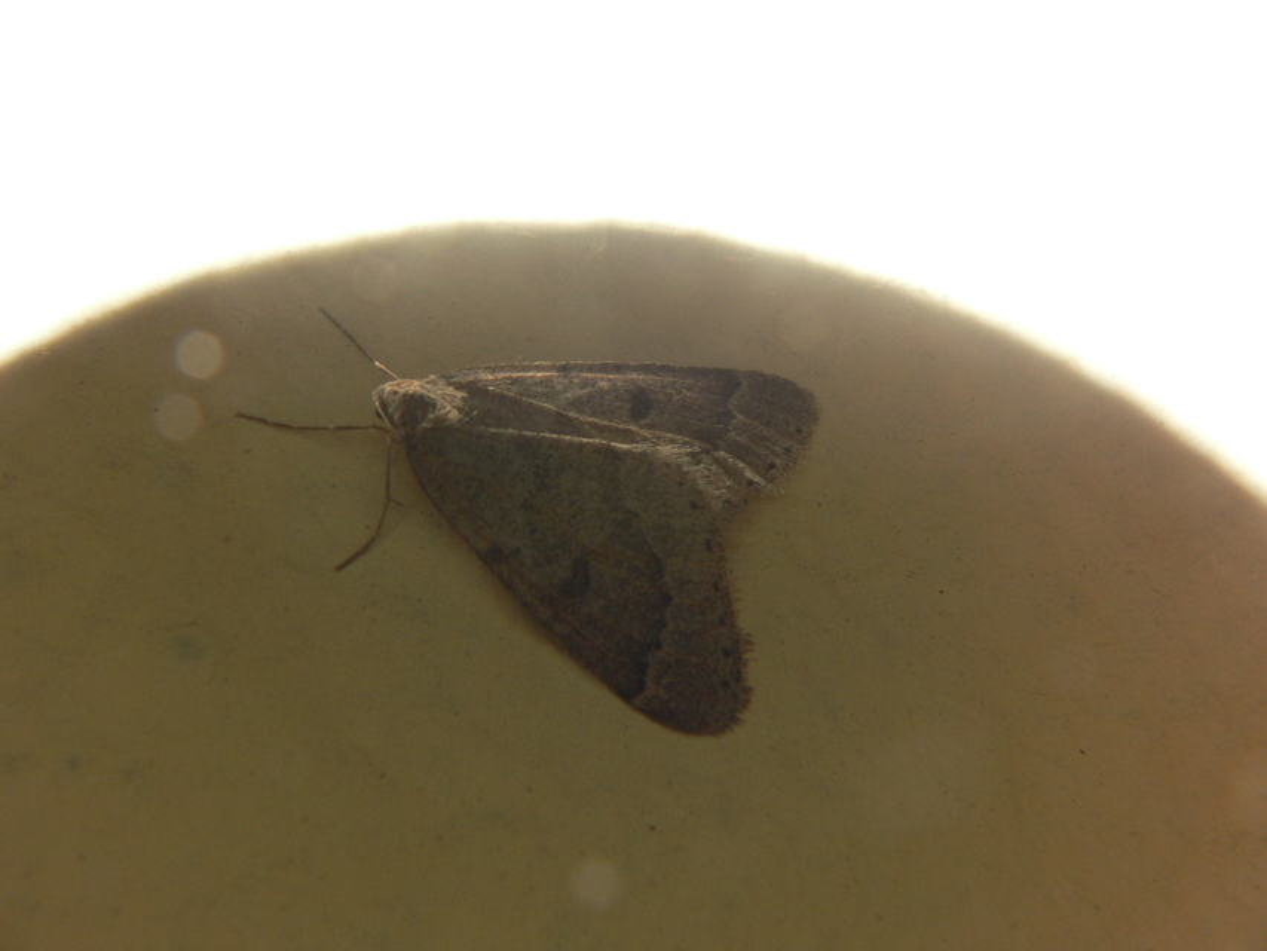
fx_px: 1318
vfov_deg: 39.7
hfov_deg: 51.3
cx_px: 634
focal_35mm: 36
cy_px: 476
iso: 100
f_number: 4
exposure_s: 1/60
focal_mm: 6
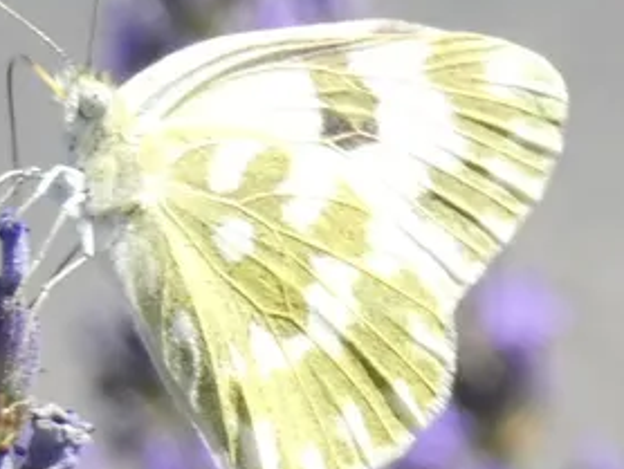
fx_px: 5972
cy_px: 260
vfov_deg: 4.5
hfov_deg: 6.0
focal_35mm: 331
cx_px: 301
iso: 80
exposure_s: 1/160
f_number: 5.3
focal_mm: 25.8
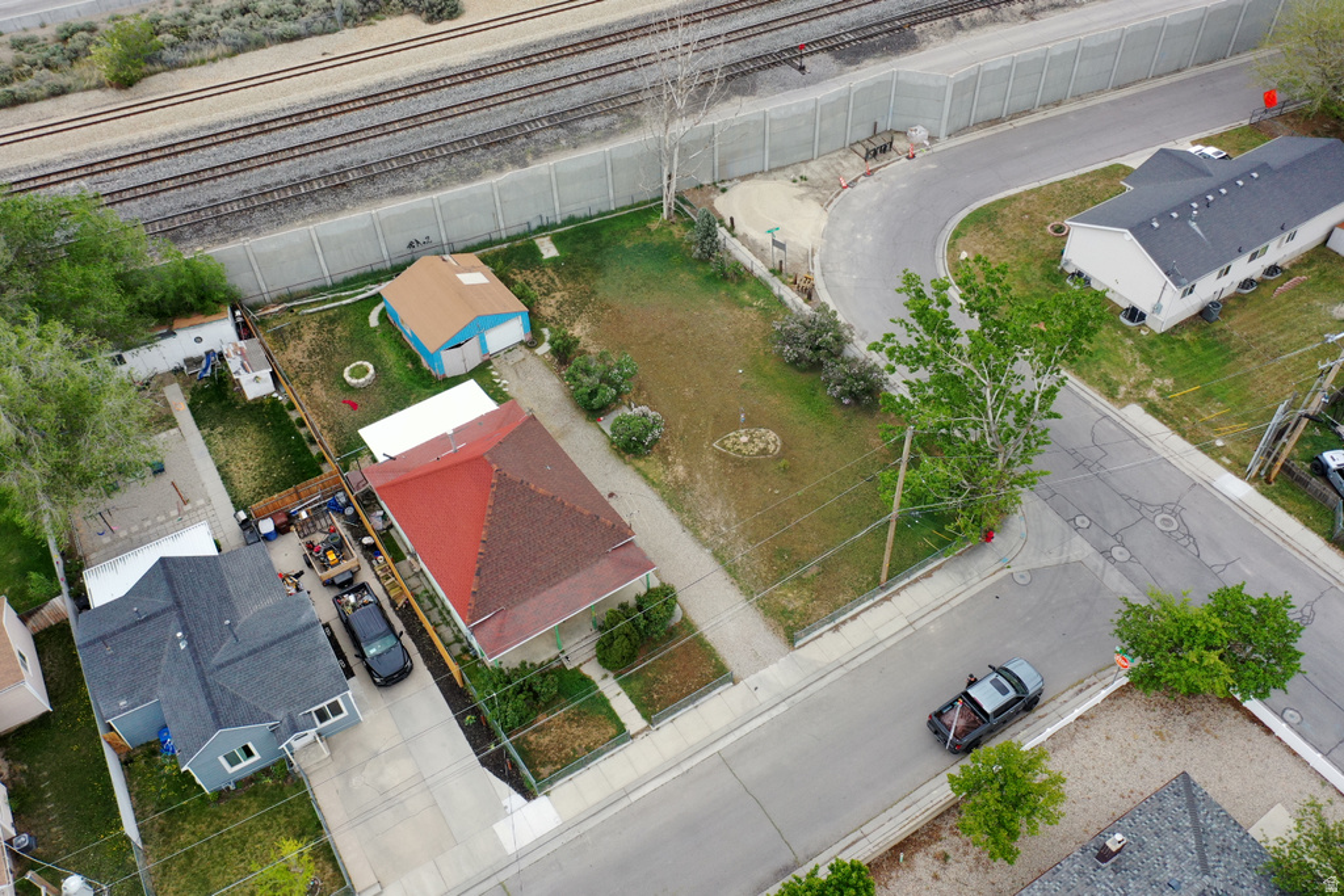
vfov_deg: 46.4
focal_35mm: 28
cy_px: 448
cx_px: 672
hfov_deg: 65.5
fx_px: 1045
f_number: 2.8
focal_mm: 10.26
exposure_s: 1/60
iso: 400
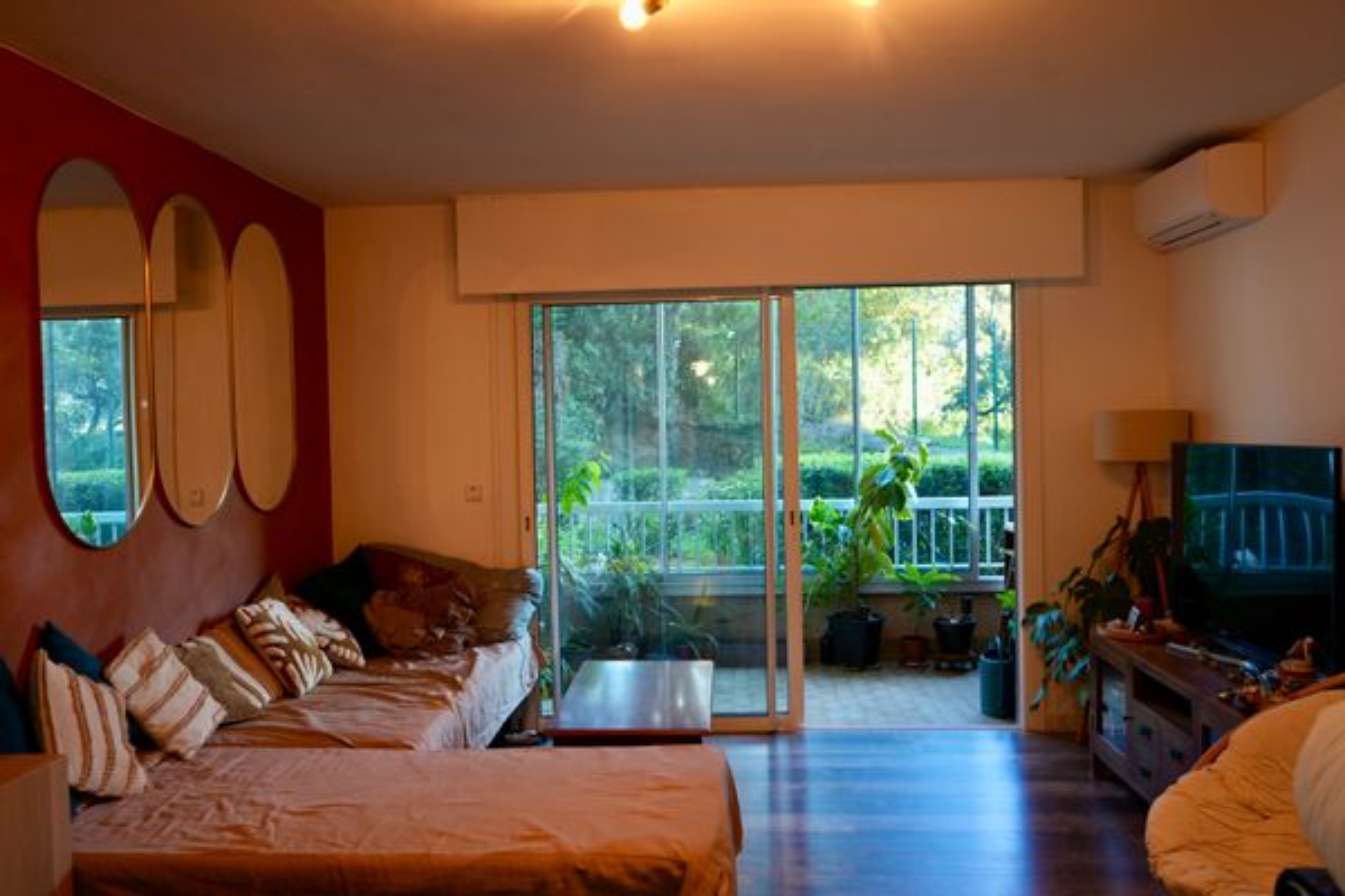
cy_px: 448
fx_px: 1121
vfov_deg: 43.6
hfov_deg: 61.9
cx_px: 672
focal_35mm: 30
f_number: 3.5
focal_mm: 30
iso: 2000
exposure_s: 1/160
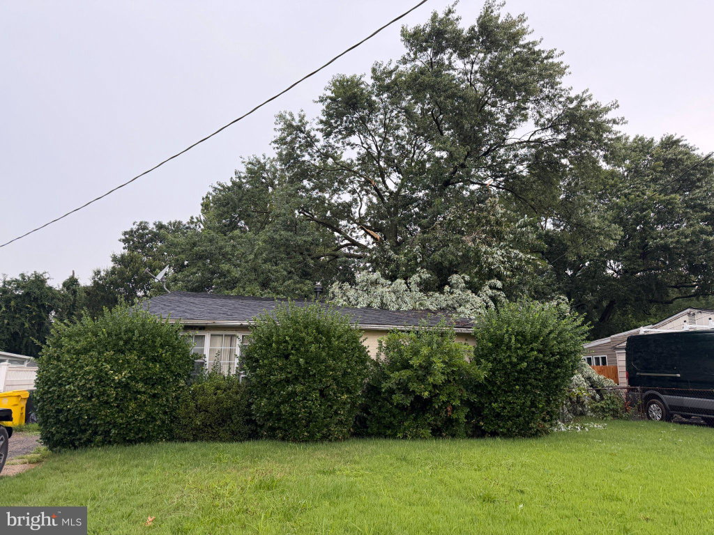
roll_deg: -0.9
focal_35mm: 24
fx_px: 495
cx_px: 357
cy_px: 268
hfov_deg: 71.6
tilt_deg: +11.2
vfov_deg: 56.8
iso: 80
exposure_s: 1/130
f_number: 1.78
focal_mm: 6.76
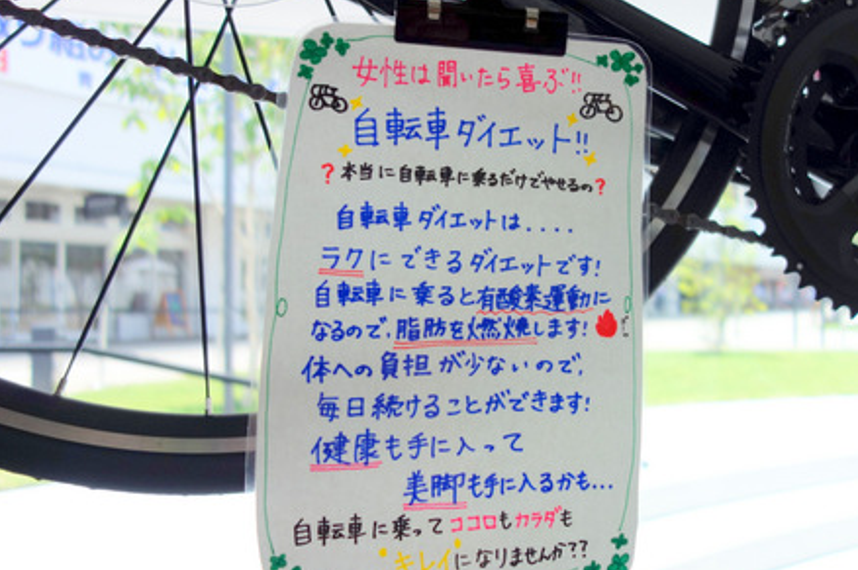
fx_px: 762
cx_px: 482
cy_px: 299
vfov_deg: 41.0
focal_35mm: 32
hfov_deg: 58.6
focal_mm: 10.4
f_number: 1.8
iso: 125
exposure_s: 1/2000
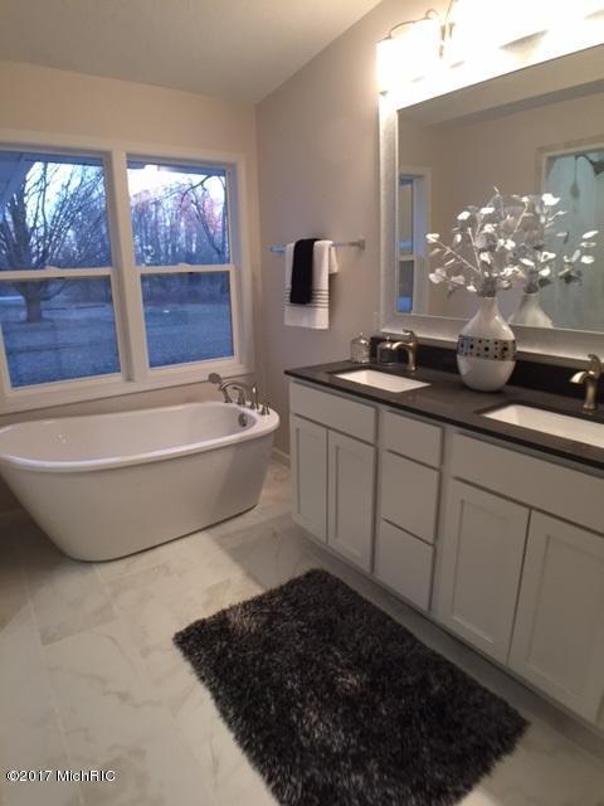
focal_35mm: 29
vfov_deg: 61.7
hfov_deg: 48.2
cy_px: 403
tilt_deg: -15.3
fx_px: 675
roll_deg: +0.5
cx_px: 302
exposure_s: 1/30
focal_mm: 4.15
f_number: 2.2
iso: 80
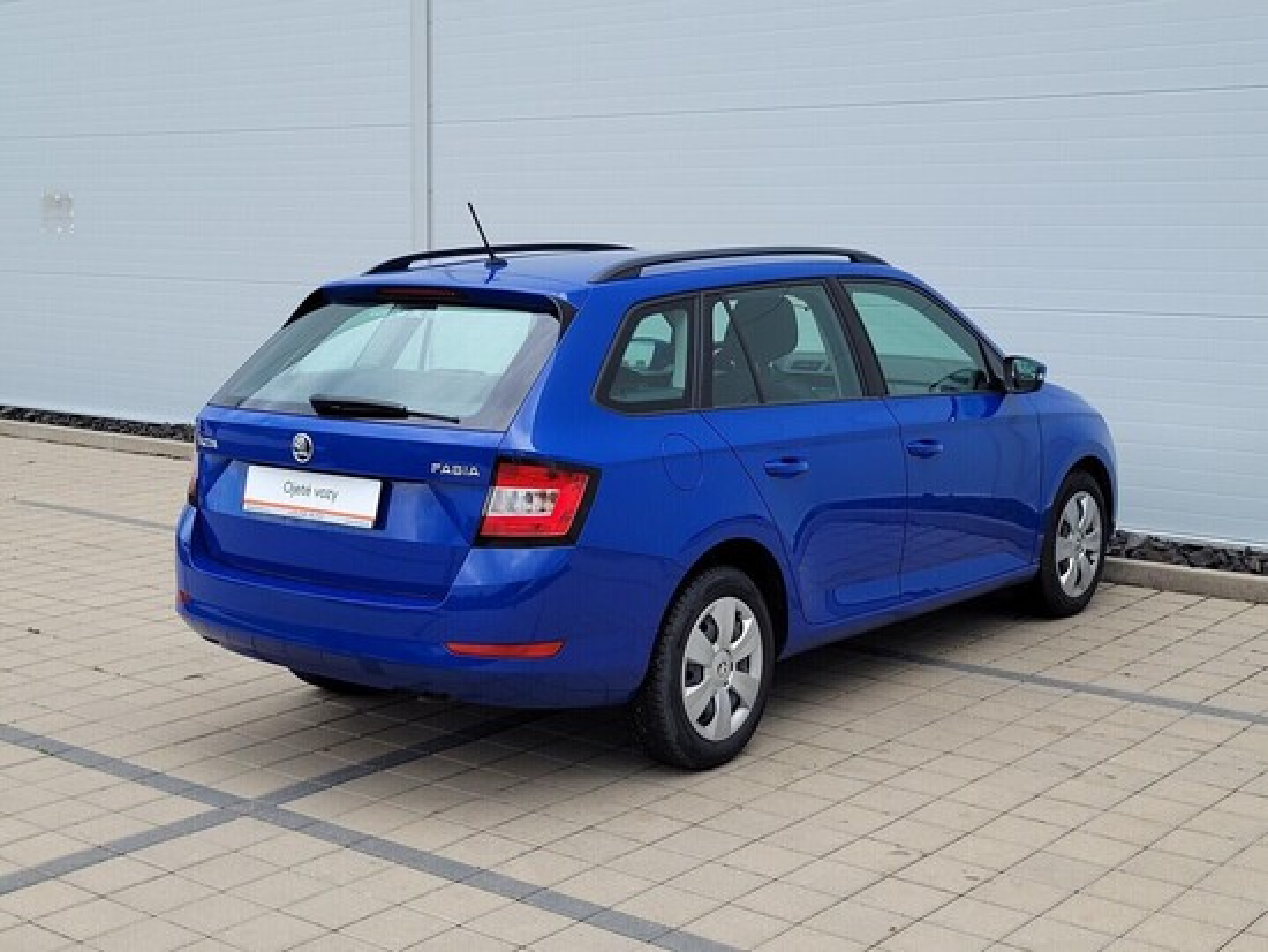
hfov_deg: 67.3
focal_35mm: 26
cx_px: 634
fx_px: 953
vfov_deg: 53.1
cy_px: 476
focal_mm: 5.4
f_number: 1.8
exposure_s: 1/652
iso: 40
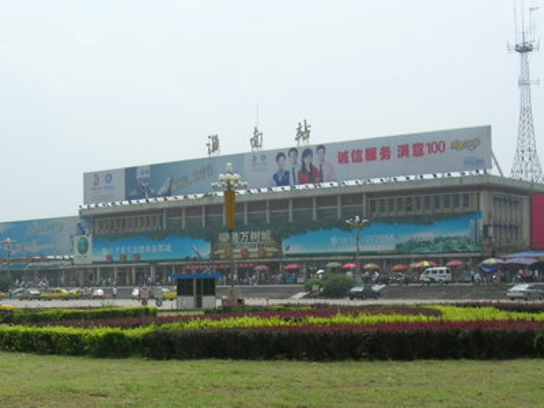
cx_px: 272
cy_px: 204
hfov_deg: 49.0
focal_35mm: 38
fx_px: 597
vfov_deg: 37.7
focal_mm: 7.8
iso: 64
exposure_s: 1/767
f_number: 4.8
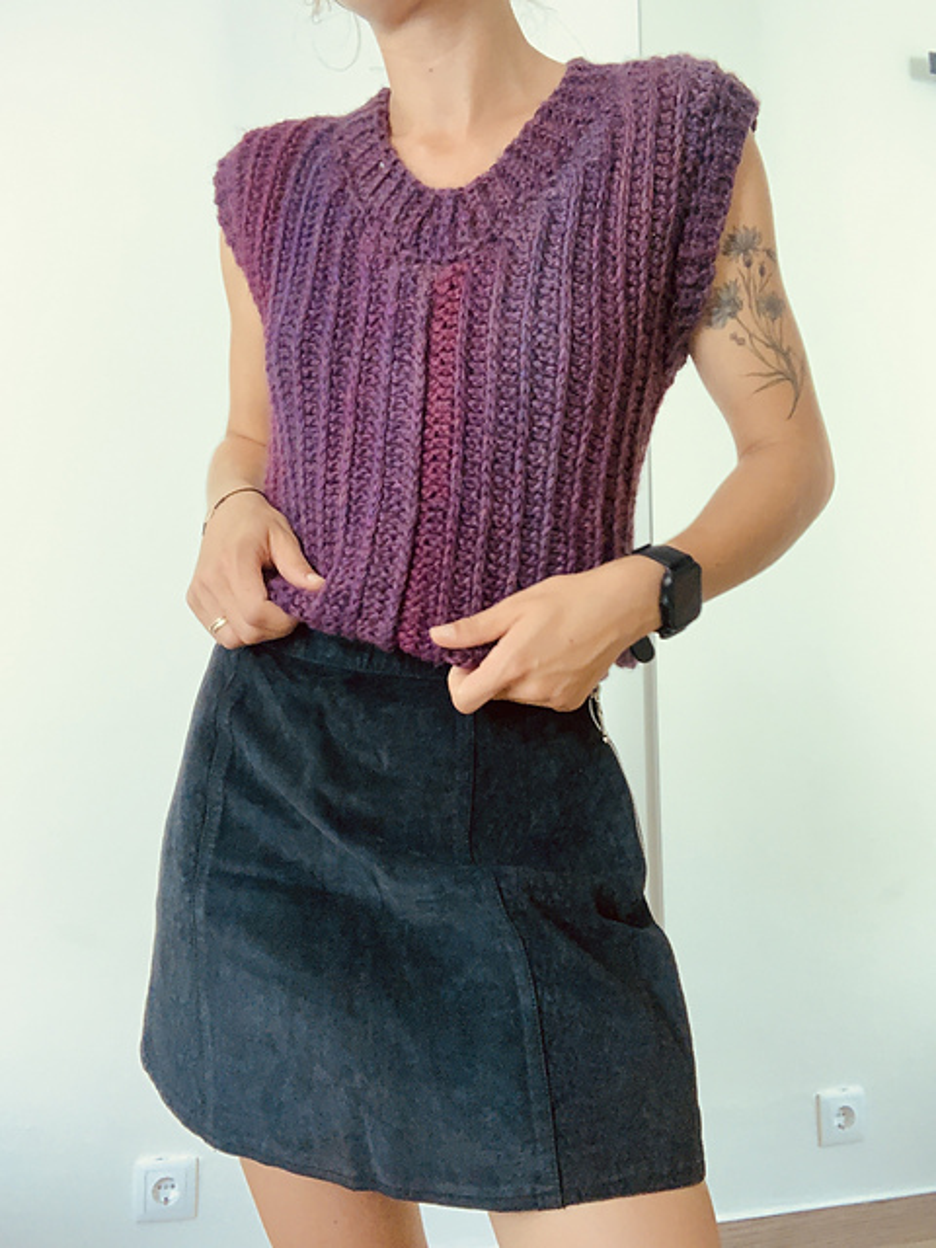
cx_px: 468
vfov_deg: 56.8
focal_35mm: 32
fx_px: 1154
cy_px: 624
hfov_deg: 44.2
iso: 320
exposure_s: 1/59
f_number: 2.2
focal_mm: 2.87
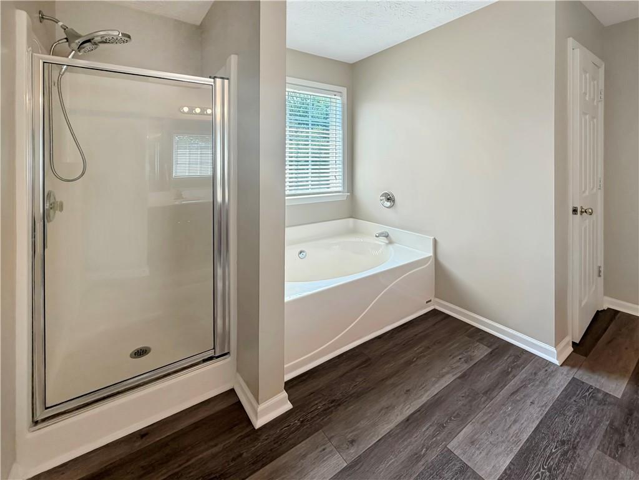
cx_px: 320
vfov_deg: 85.7
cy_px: 240
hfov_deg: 102.1
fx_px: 258
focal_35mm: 14
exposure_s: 1/157
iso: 50
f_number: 2.2
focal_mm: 2.22
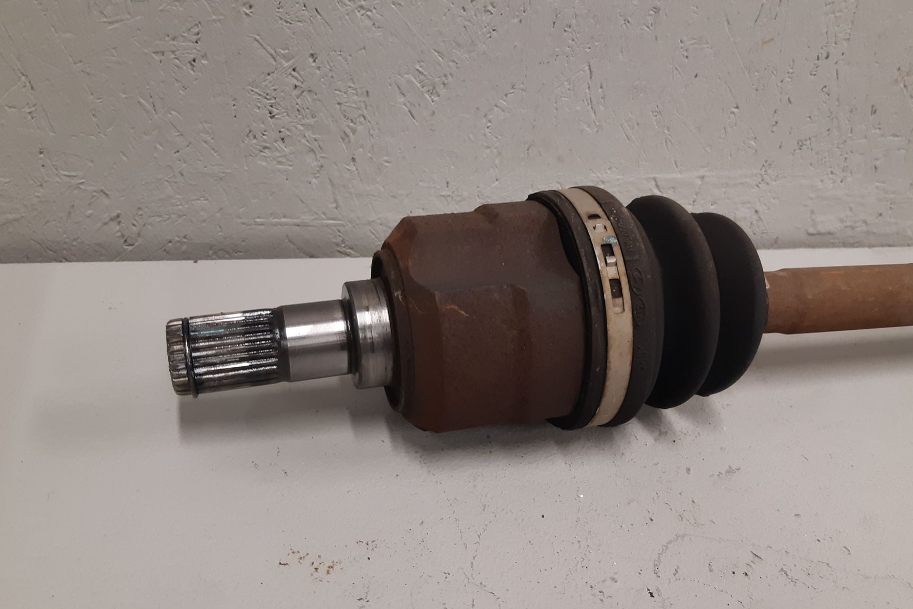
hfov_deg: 58.5
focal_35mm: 32
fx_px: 811
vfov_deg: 41.1
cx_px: 515
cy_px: 312
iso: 125
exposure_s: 1/50
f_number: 1.7
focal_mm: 3.93
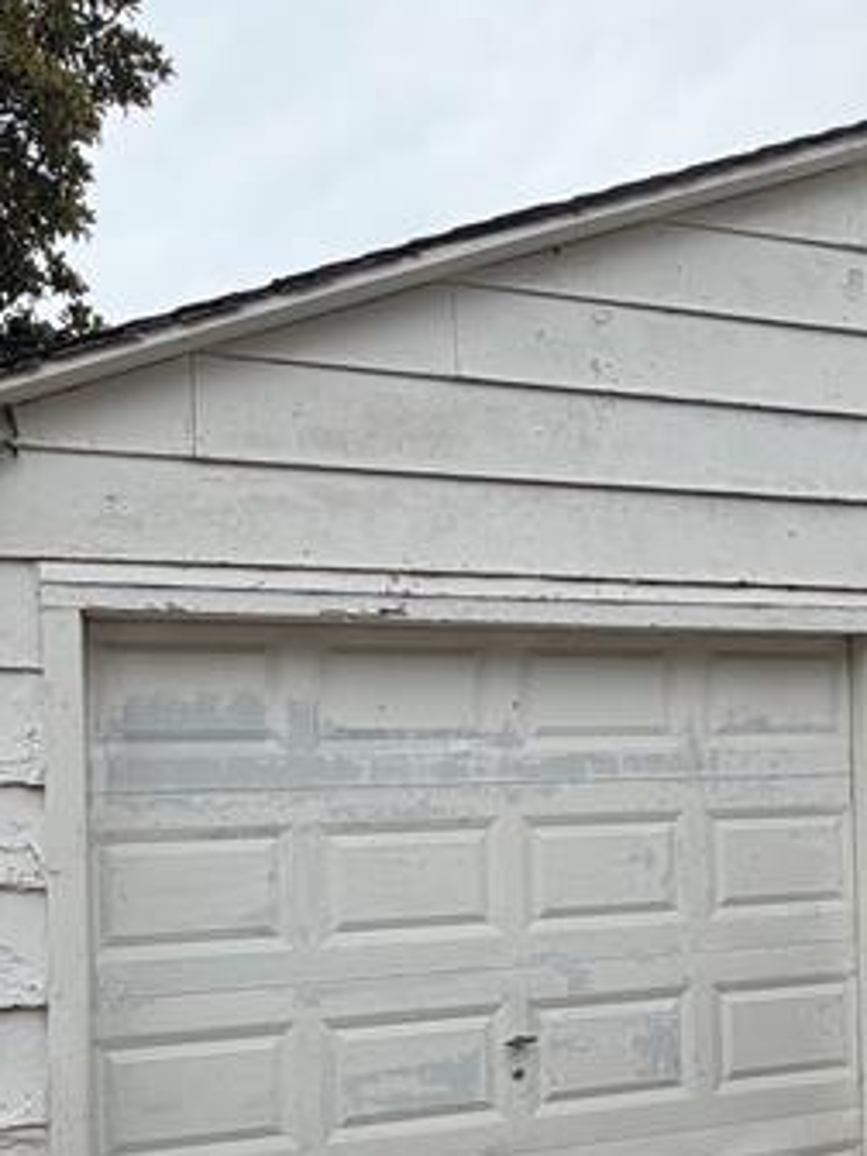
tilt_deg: +1.3
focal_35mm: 32
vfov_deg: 55.4
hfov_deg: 44.1
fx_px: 1069
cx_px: 485
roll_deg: +1.7
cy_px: 788
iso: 32
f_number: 2.2
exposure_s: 1/770
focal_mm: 2.22
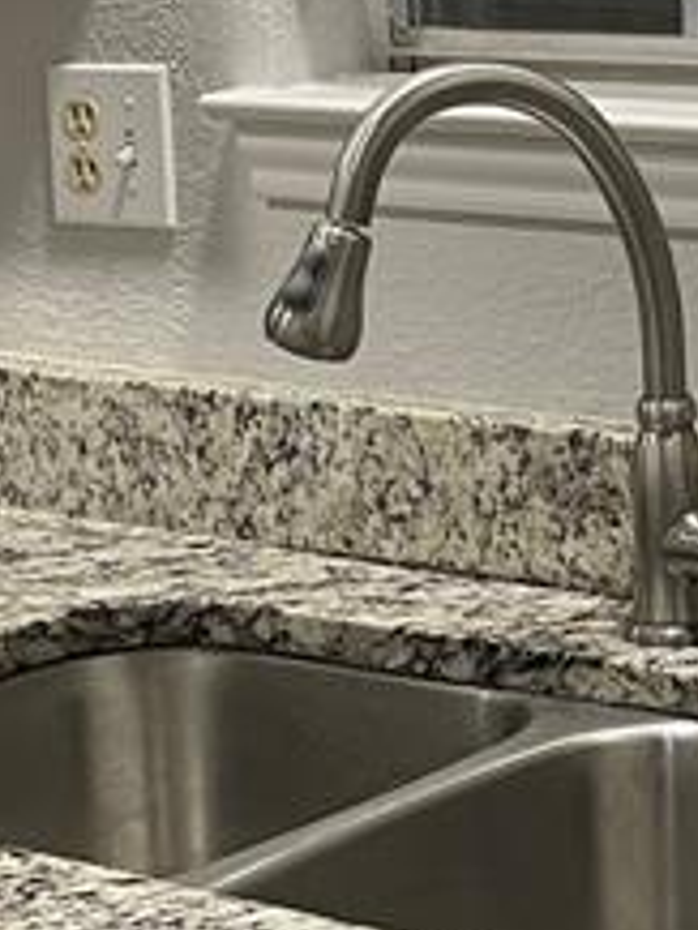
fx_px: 3169
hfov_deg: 12.3
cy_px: 210
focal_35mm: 118
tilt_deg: -8.0
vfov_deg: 16.6
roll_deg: +1.1
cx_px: 805
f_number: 1.6
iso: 125
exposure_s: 1/60
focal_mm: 5.1
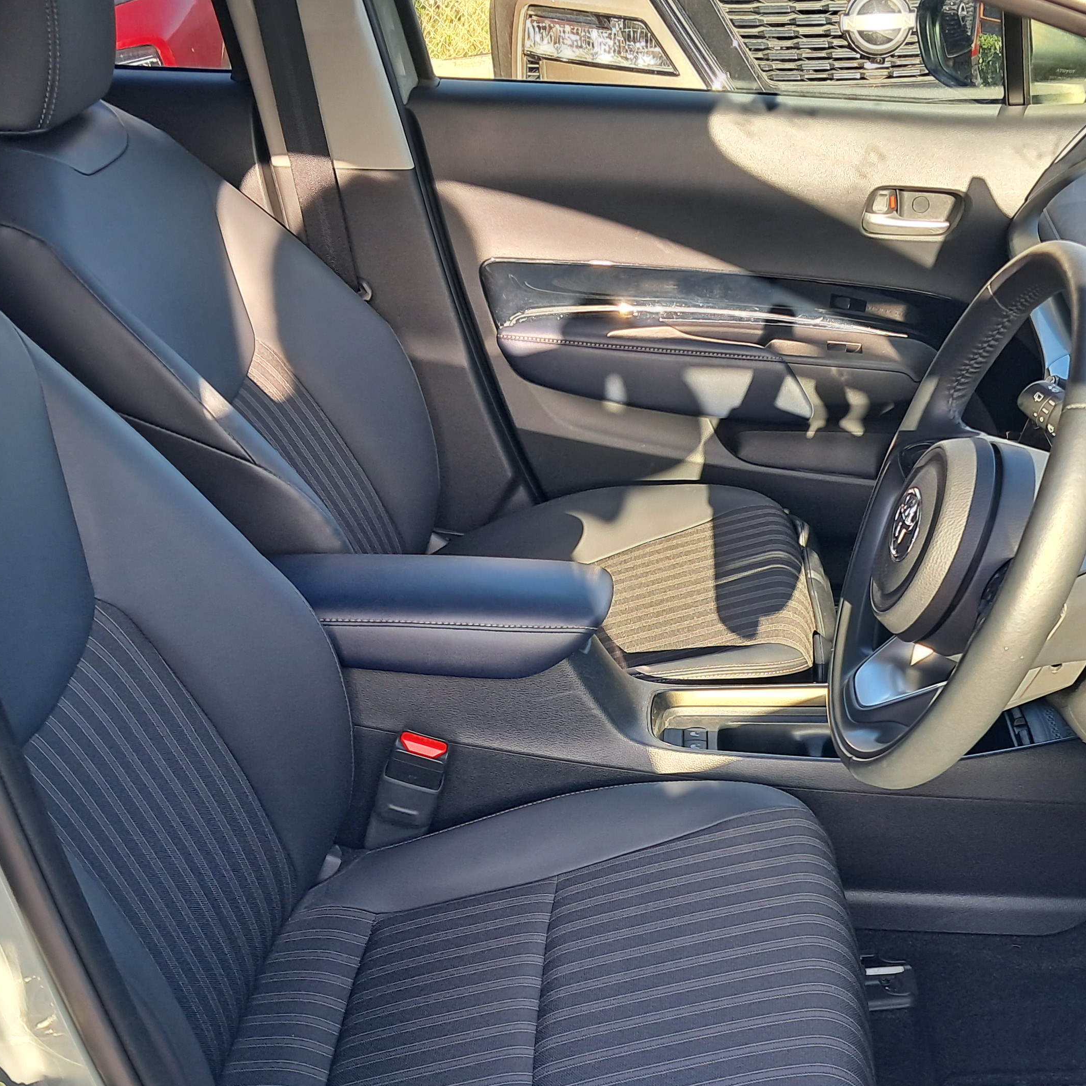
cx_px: 614
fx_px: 1633
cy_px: 727
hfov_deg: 36.7
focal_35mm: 46
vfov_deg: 36.4
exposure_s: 1/120
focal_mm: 4
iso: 50
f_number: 1.8
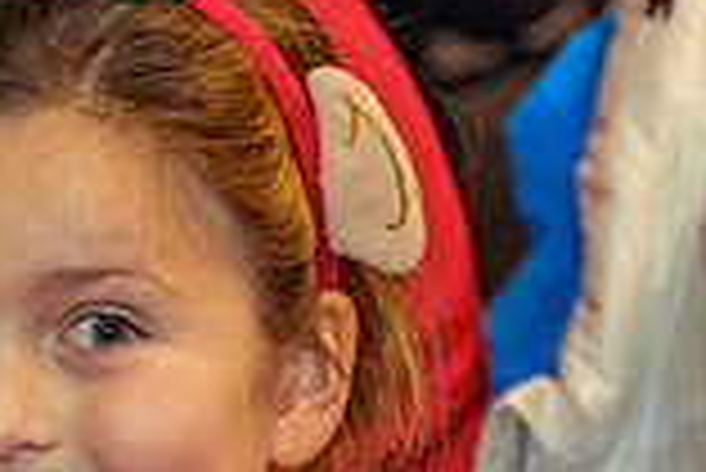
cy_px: 252
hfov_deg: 5.8
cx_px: -16
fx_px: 6968
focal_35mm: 355
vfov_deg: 3.9
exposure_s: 1/125
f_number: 2.8
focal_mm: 55
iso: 1600
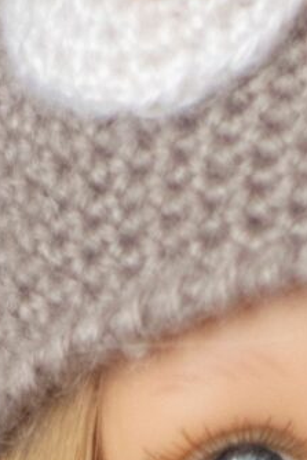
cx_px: 279
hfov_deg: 2.4
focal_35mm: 575
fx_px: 7347
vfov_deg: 3.5
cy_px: 1111
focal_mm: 50
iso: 400
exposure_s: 1/1000
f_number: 2
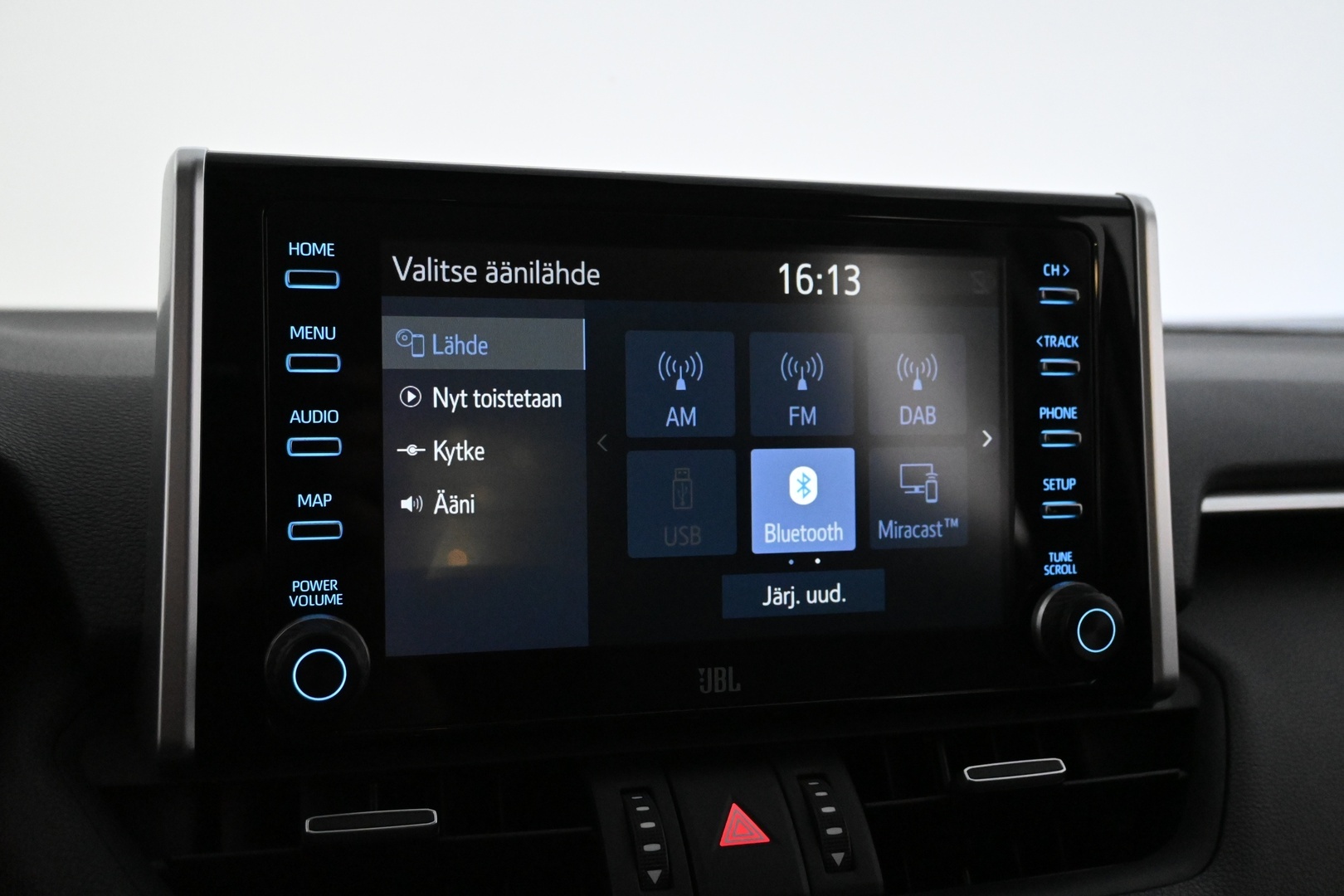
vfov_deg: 36.2
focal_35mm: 37
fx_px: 1372
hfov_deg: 52.2
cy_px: 448
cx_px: 672
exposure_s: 1/80
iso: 6400
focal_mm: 24.5
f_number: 4.5
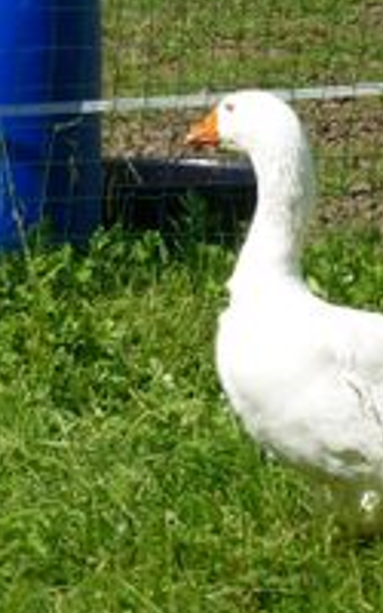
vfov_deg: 6.8
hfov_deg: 4.3
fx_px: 5127
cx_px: -181
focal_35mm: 307
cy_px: 343
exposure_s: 1/500
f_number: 5
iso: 100
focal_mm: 18.7
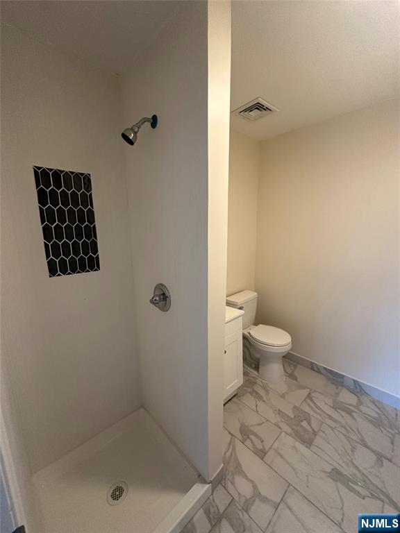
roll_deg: +0.1
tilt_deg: -11.3
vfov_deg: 102.1
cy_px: 266
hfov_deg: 85.7
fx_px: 216
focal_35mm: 14
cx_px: 200
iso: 200
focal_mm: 2.22
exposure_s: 1/60
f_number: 2.2
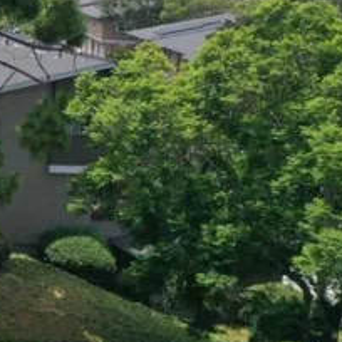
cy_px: 59
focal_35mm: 98
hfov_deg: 14.5
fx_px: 1095
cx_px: -354
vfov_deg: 17.6
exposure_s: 1/500
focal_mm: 10.26
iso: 100
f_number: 5.6
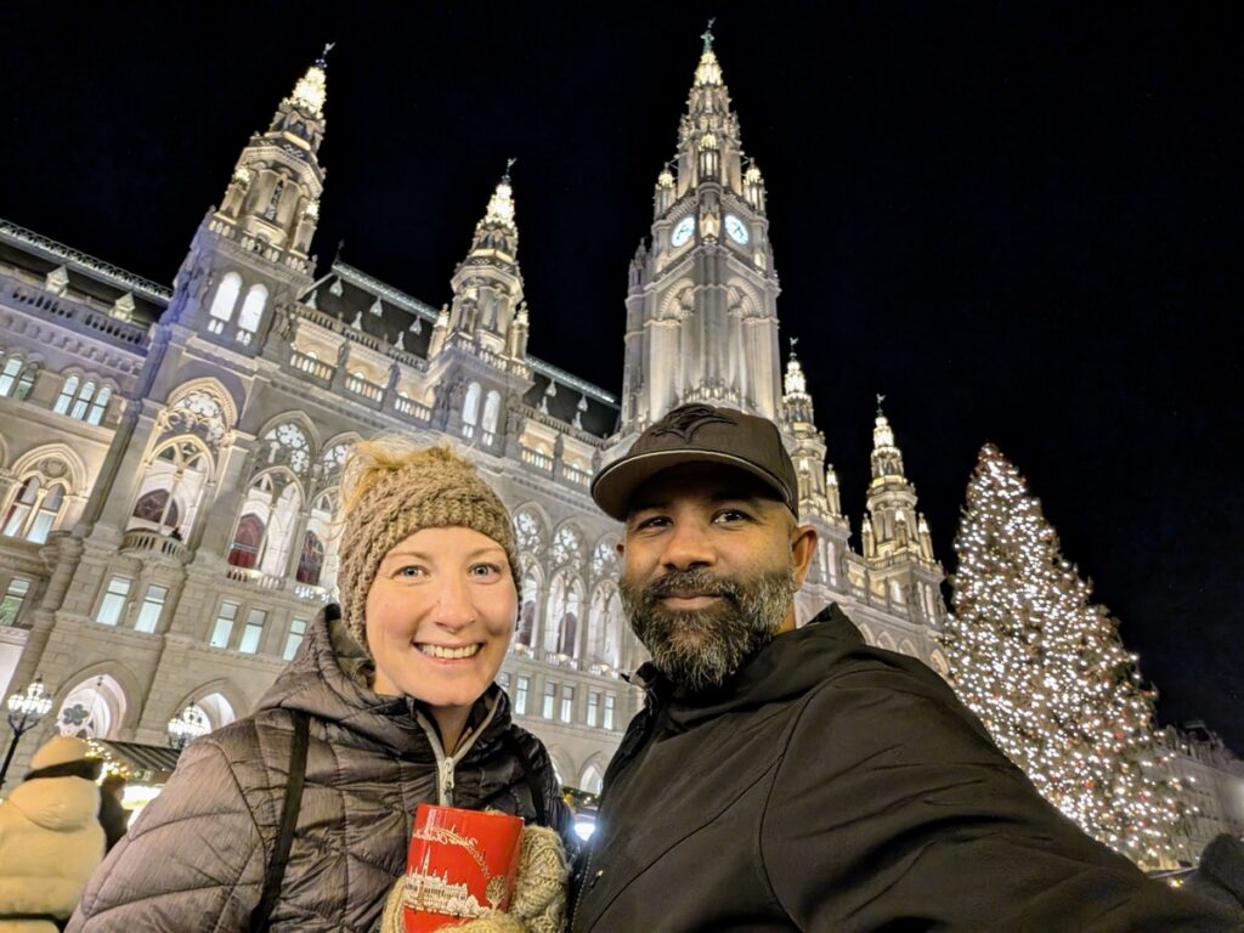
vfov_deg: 63.4
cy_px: 466
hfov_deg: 79.0
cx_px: 622
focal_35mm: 21
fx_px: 755
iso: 387
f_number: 2.2
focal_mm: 2.74
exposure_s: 1/16.7
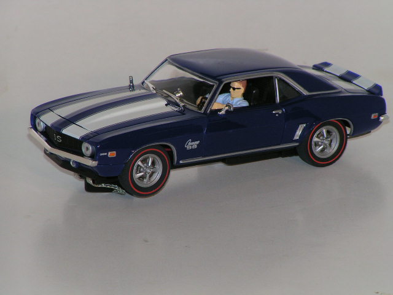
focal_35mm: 326
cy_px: 148
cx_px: 196
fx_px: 3701
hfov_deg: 6.1
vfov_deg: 4.6
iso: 100
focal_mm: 49.8
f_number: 5.6
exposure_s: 1/400
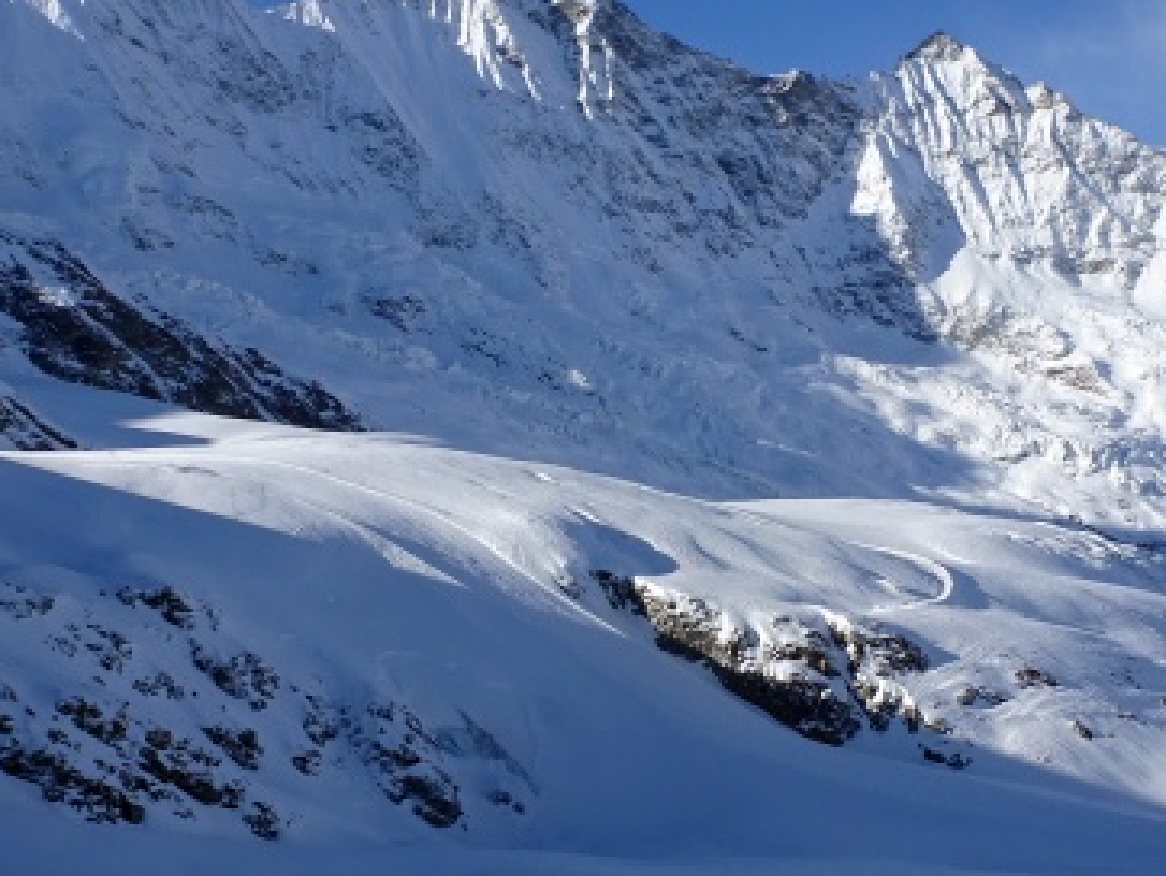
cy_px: 409
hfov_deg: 36.1
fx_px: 1786
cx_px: 667
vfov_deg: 27.5
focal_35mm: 53
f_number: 3.5
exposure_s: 1/1250
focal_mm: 4.1
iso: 80
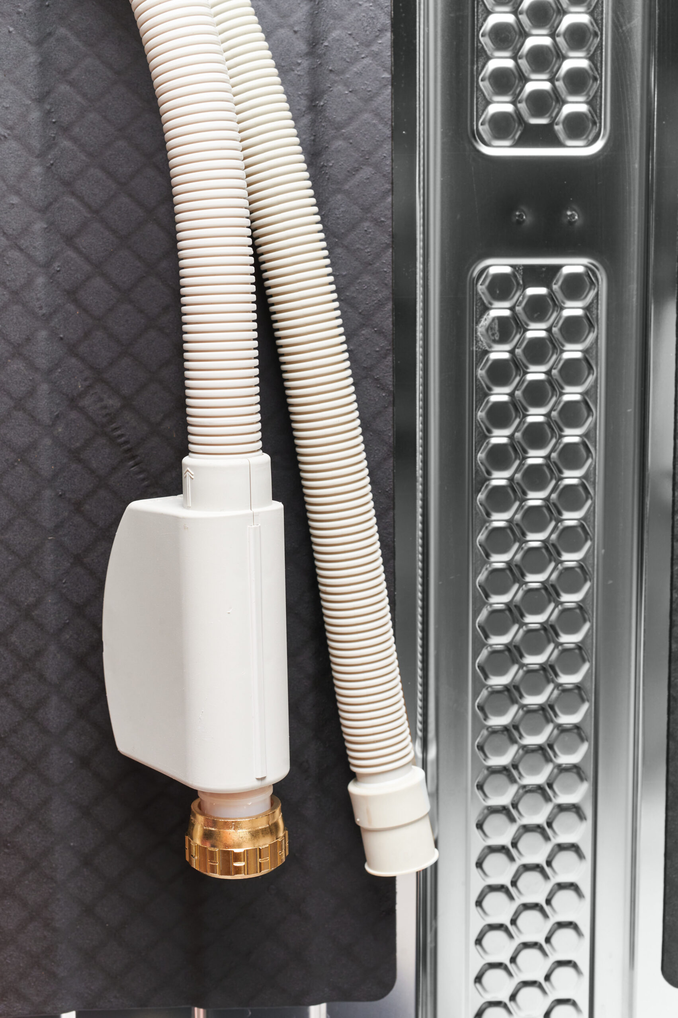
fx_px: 1414
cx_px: 339
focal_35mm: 50
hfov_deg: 27.0
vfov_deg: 39.6
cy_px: 509
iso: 320
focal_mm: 50
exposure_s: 1/50
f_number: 9
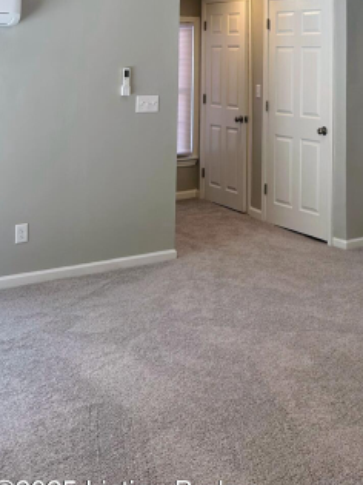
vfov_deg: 32.7
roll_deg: -1.7
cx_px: 375
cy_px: 25
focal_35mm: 55
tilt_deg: +2.6
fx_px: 770
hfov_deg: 25.1
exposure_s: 1/261
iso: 40
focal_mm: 5.7
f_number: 1.5
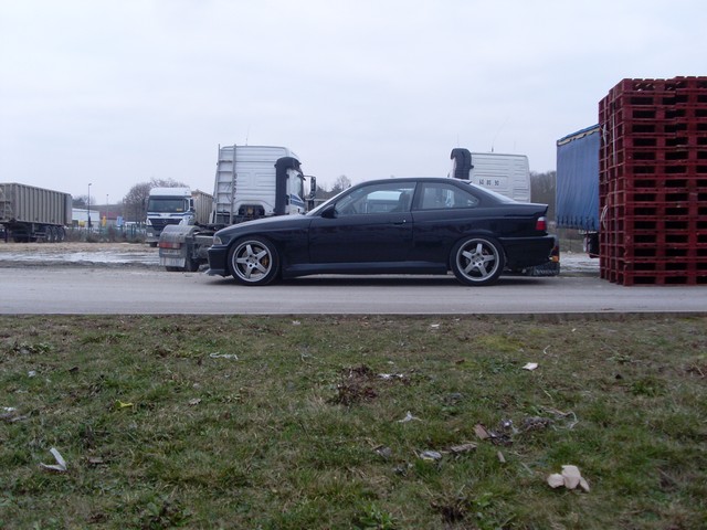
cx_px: 354
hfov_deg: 49.0
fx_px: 776
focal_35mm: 38
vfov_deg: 37.7
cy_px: 265
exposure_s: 1/30
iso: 80
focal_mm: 6.3
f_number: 3
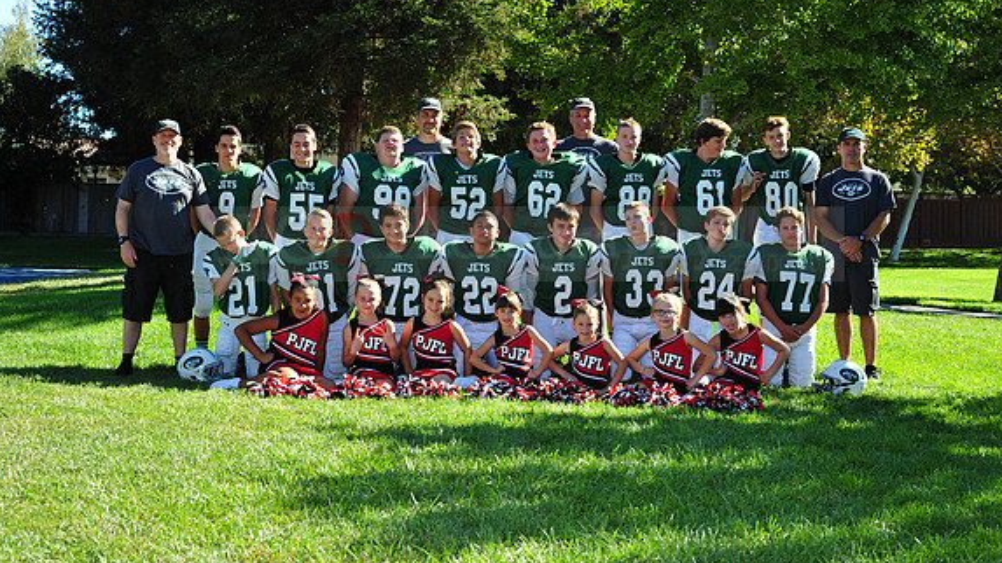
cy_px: 229
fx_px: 1408
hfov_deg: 39.2
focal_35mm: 53
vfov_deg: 22.6
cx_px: 505
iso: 400
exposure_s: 1/400
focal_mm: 50
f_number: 7.1
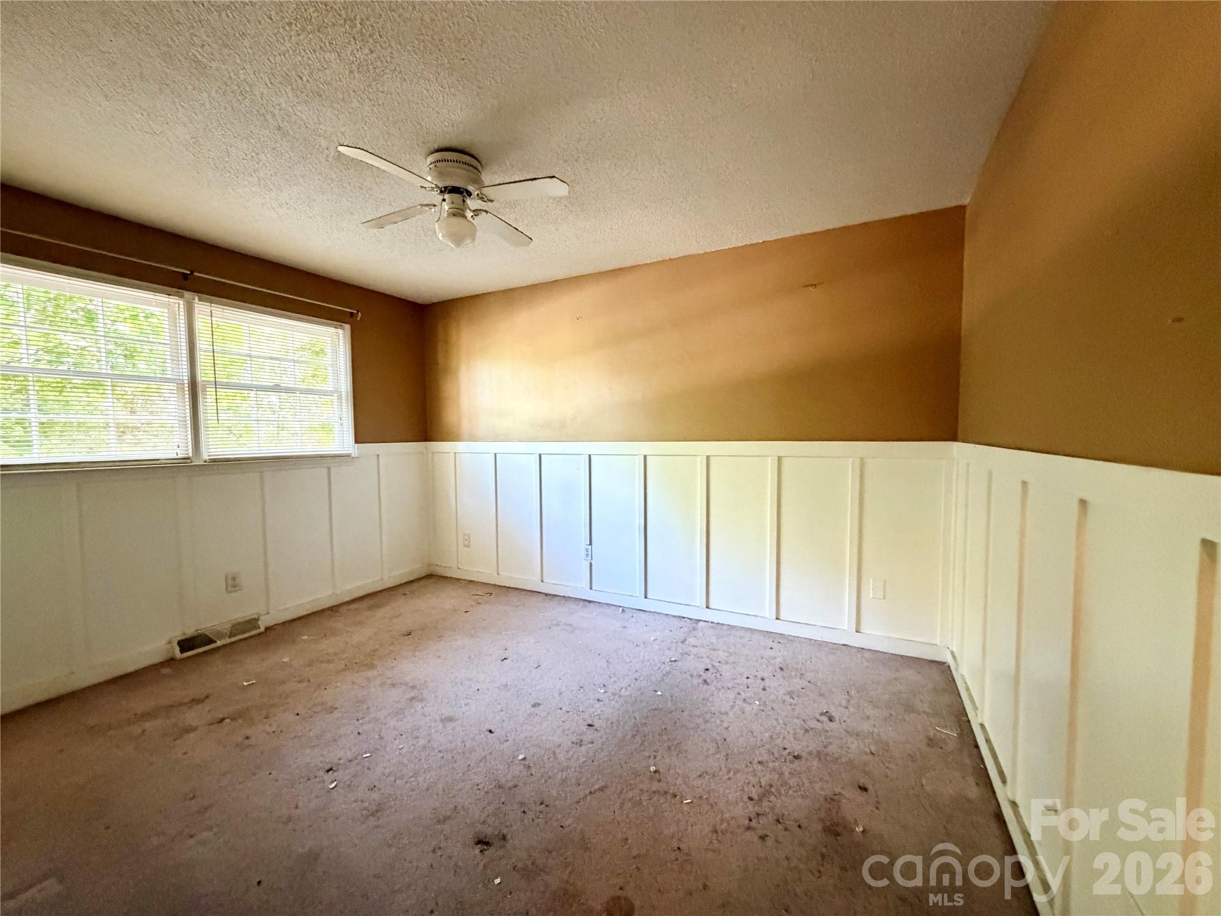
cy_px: 458
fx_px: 494
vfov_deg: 85.7
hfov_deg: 102.1
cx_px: 610
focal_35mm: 14
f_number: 2.2
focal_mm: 2.22
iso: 1000
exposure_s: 1/60
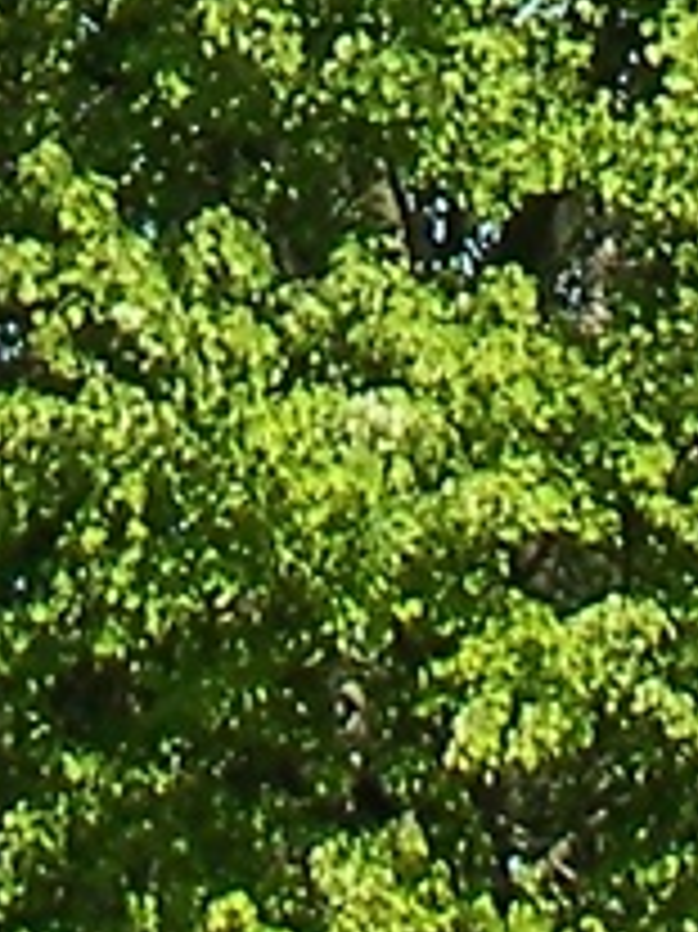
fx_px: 7482
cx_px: 446
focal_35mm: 278
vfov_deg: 6.8
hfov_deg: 5.3
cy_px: -1261
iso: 50
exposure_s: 1/500
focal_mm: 6
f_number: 2.8
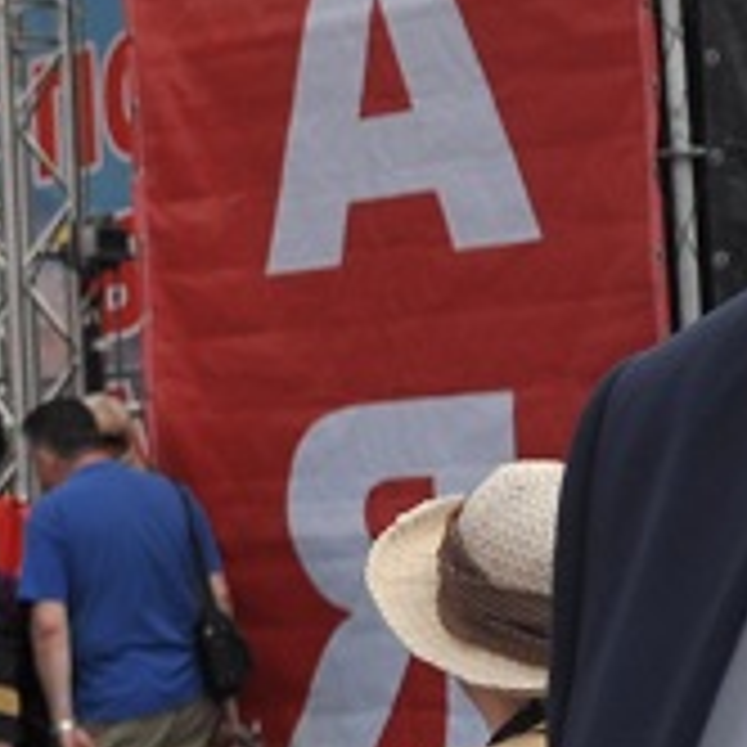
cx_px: -709
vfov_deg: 9.8
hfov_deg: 9.3
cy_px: 250
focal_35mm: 178
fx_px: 4346
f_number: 3.5
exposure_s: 1/1000
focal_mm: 18
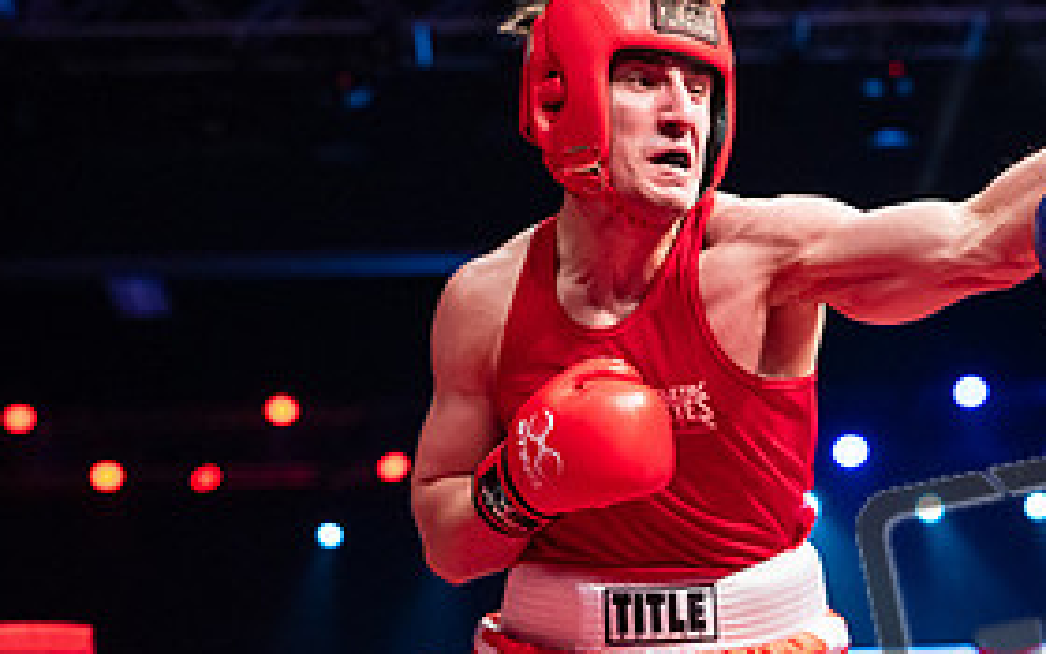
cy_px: 555
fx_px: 3307
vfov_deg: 11.2
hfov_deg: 17.8
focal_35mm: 116
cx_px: 867
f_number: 2.8
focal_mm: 55
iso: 4000
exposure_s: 1/1000
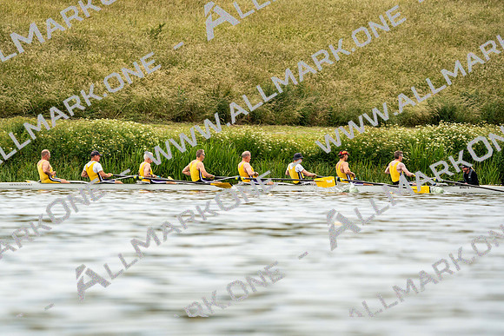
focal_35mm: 338
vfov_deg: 4.1
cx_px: 252
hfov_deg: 6.1
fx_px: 4733
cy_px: 168
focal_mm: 338
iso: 400
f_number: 6.3
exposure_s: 1/2000
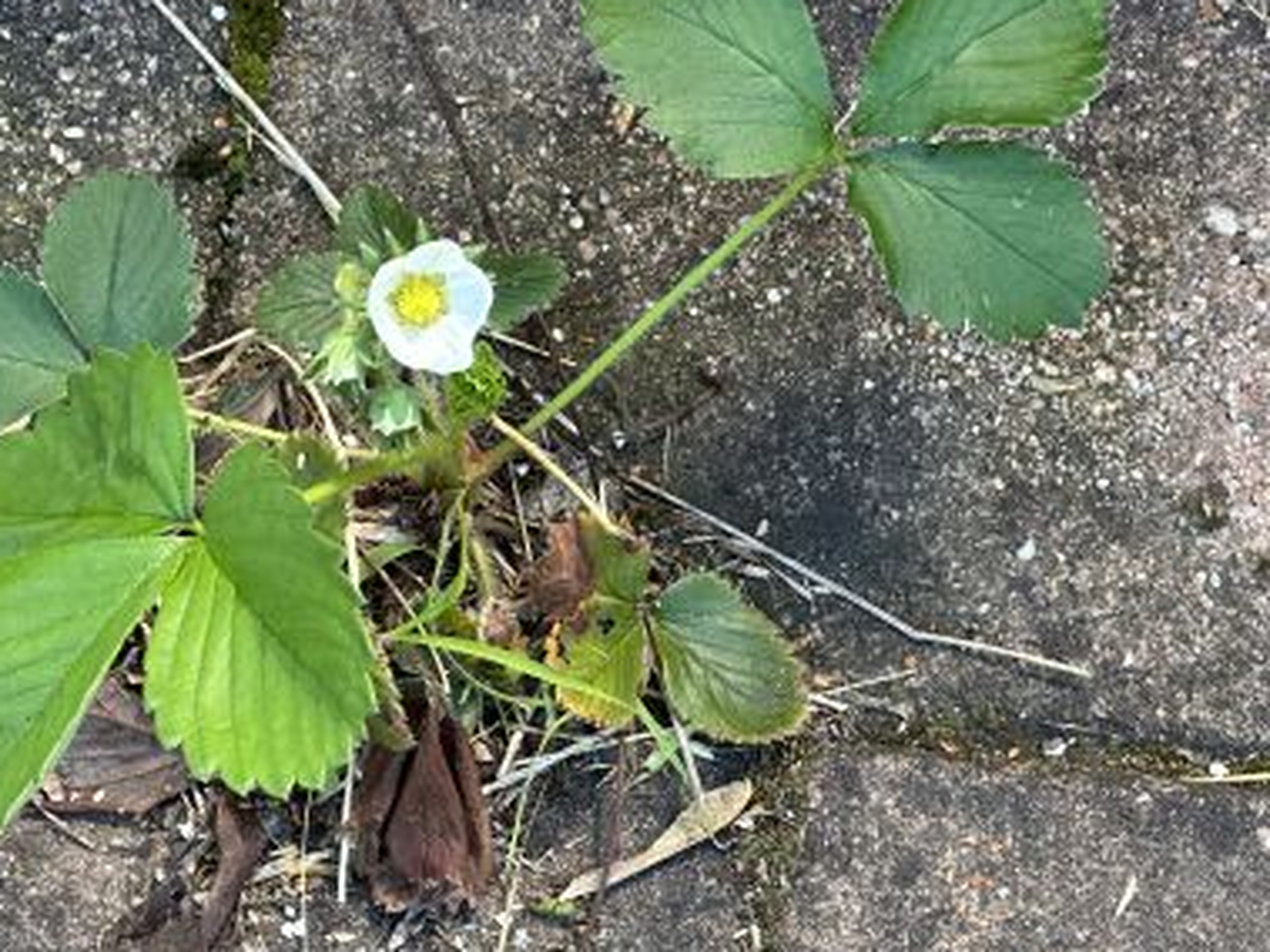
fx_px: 4475
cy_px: 453
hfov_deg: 16.1
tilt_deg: -60.5
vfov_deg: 12.1
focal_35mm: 122
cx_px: 513
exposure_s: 1/99
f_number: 2.8
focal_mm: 9
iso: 80
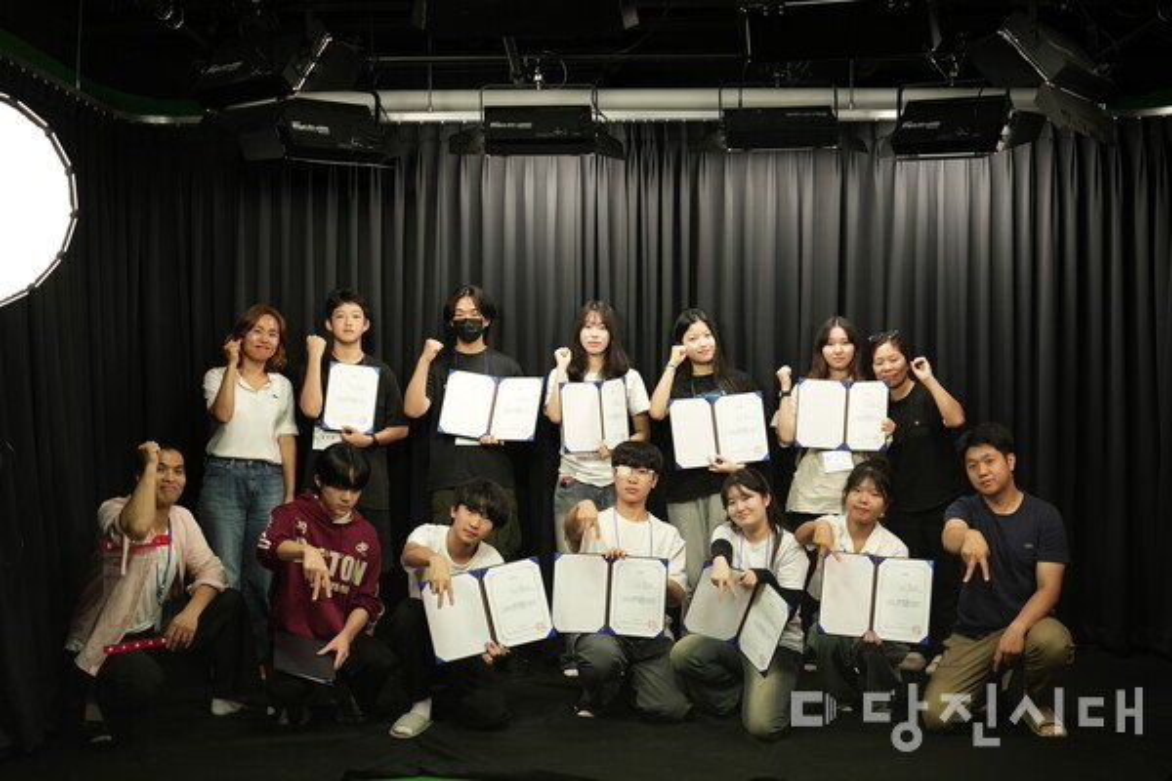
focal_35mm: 37
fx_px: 1204
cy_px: 390
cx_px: 586
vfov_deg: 35.9
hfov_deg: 51.9
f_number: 2.8
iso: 500
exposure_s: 1/320
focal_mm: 25
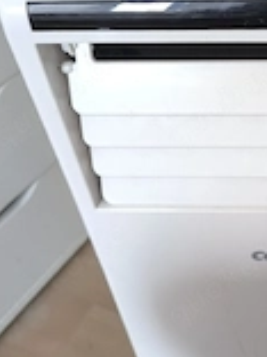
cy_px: 121
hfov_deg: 23.5
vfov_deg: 32.4
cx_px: 283
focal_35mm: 59
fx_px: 607
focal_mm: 6.14
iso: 640
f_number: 1.65
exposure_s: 1/50.3
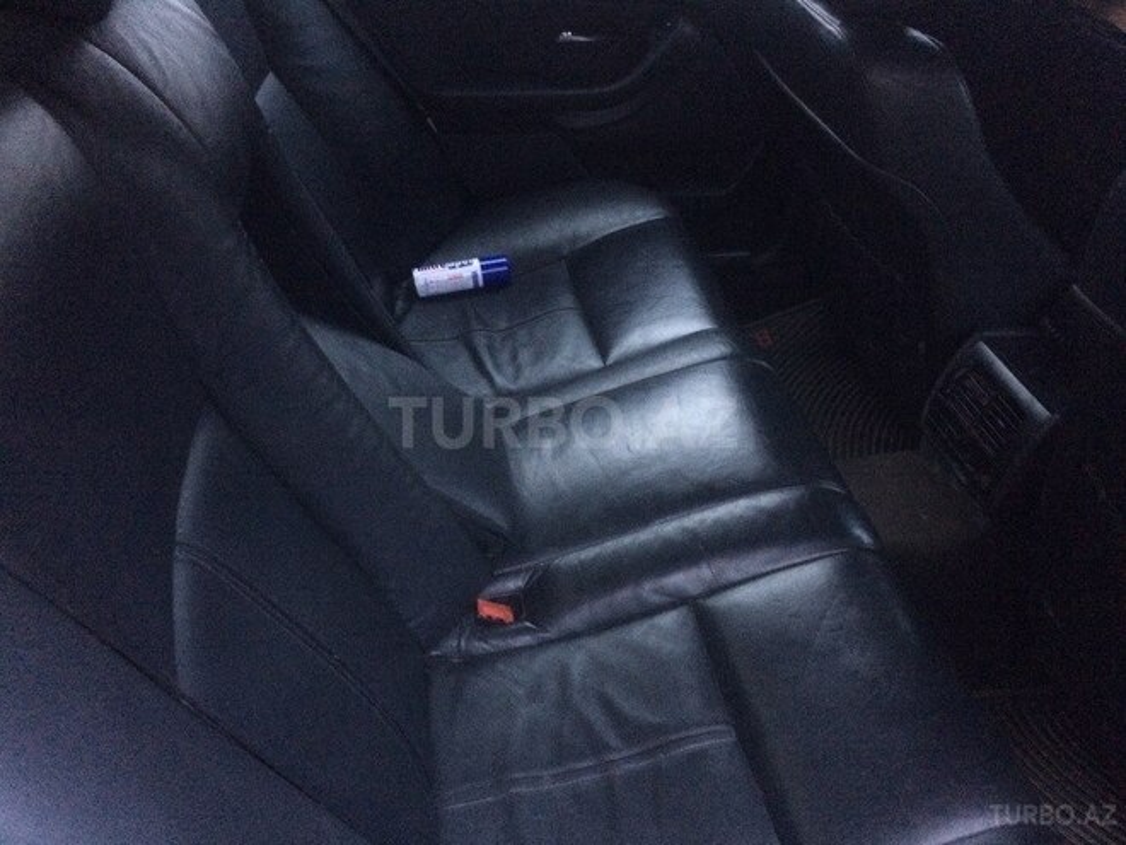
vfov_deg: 48.2
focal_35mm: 29
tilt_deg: -38.6
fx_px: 943
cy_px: 422
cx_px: 563
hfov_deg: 61.7
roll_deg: -2.7
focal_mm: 4.15
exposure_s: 1/17
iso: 500
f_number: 2.2
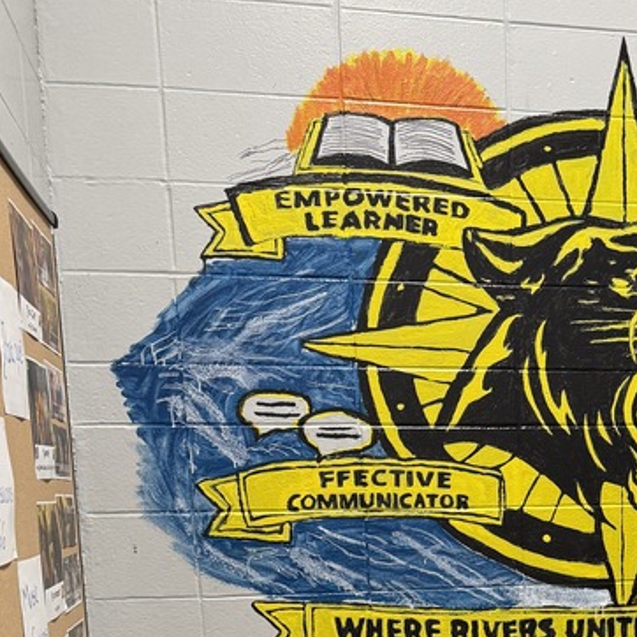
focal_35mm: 60
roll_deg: +1.3
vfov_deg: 26.6
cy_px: 679
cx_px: 602
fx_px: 1249
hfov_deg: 27.3
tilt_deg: -7.0
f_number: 1.78
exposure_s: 1/60
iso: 160
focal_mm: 6.76
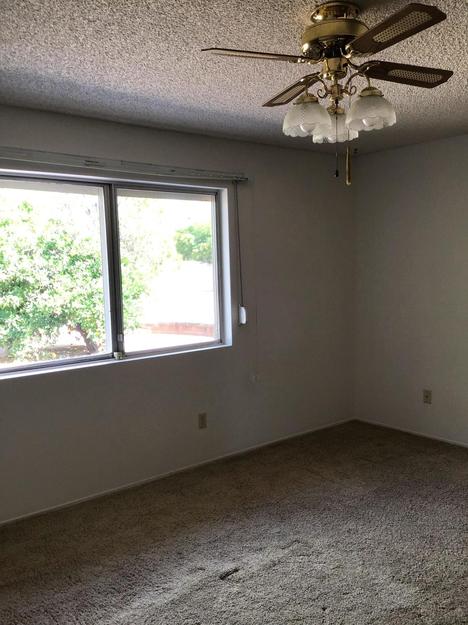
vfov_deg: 58.4
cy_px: 312
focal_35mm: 31
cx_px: 234
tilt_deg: -5.4
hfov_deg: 45.4
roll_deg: +1.7
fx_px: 559
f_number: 2.4
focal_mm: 3.3
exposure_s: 1/40
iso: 32
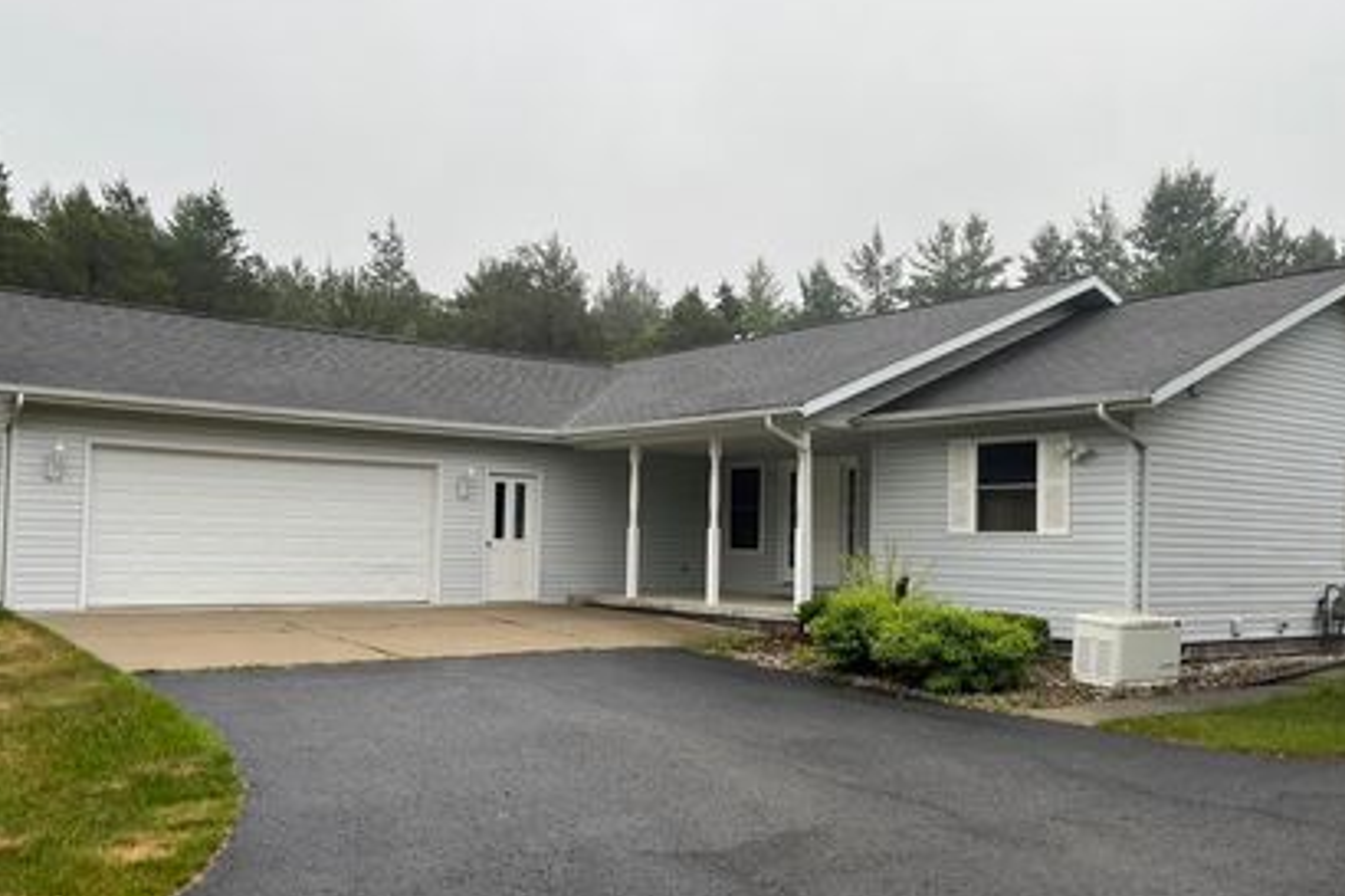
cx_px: 659
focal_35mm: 33
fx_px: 1232
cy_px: 487
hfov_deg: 57.2
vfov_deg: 39.9
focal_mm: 5.1
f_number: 1.6
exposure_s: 1/404
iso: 50
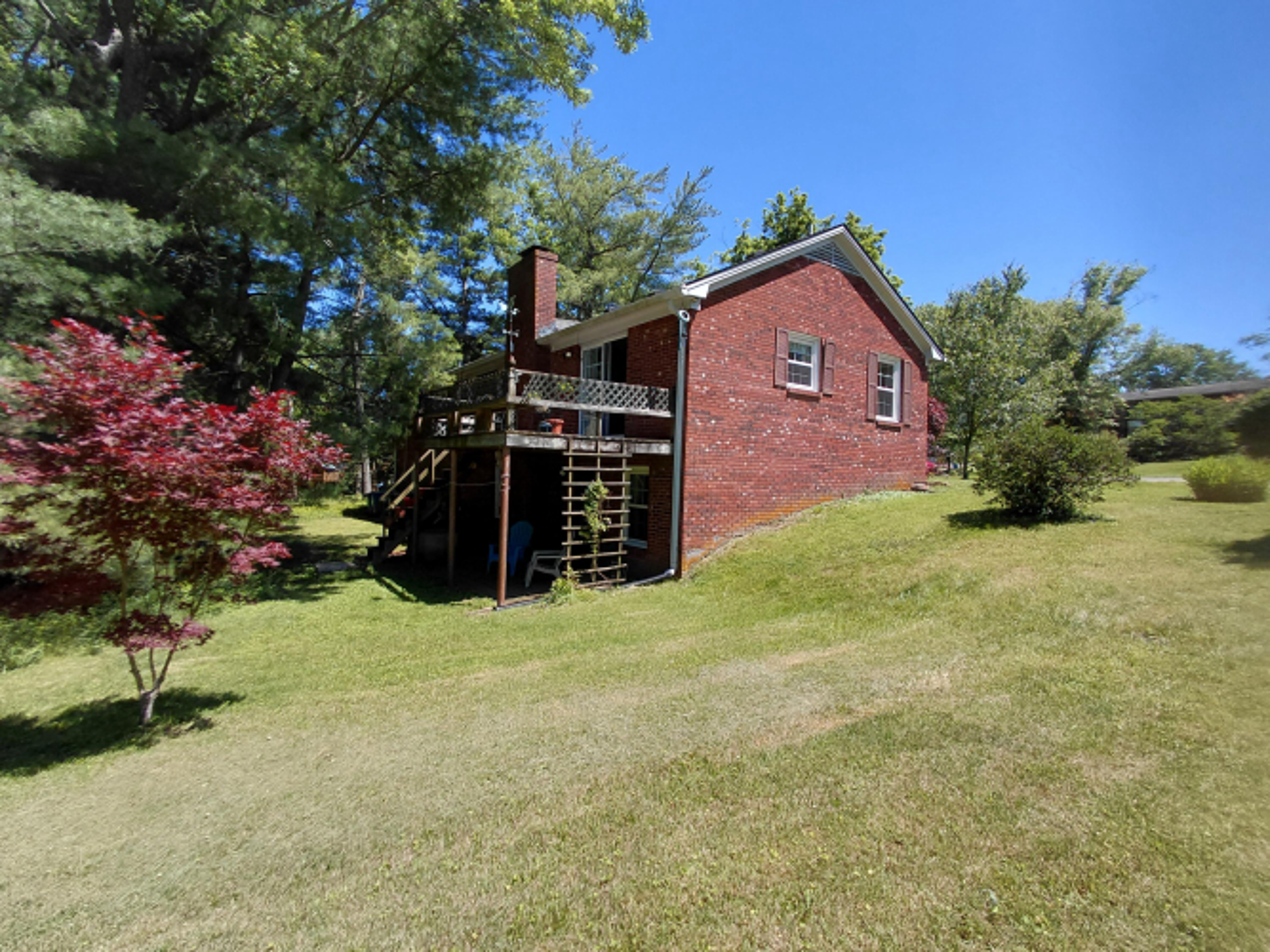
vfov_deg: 78.1
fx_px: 587
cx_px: 635
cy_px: 476
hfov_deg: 94.5
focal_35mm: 16
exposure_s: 1/1134
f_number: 2.2
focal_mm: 1.64
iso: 40
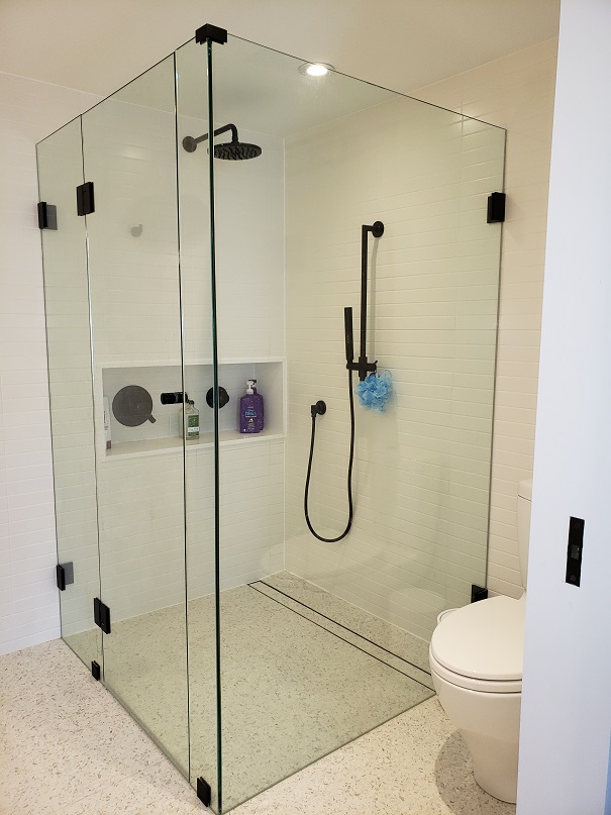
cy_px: 408
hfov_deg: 53.1
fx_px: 612
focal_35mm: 26
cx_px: 306
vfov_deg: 67.3
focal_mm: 4.3
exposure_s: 1/40
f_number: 2.4
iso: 100
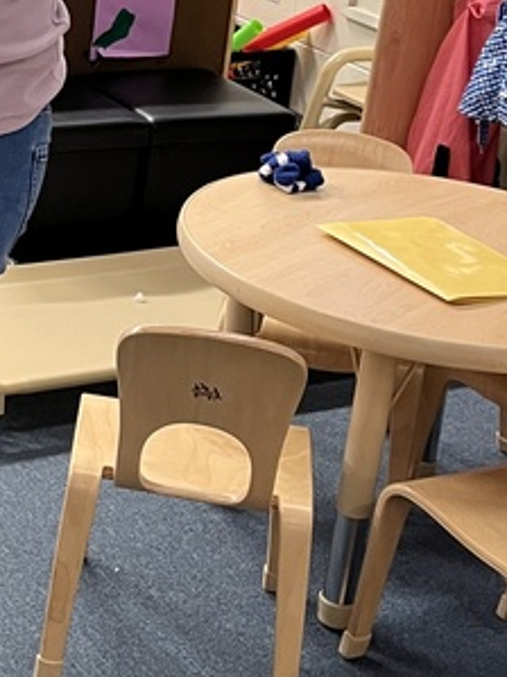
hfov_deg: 15.5
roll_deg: -4.8
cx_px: -222
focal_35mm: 89
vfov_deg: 21.6
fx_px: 1739
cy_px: 104
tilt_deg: -18.0
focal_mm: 5.1
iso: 100
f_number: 1.6
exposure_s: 1/60
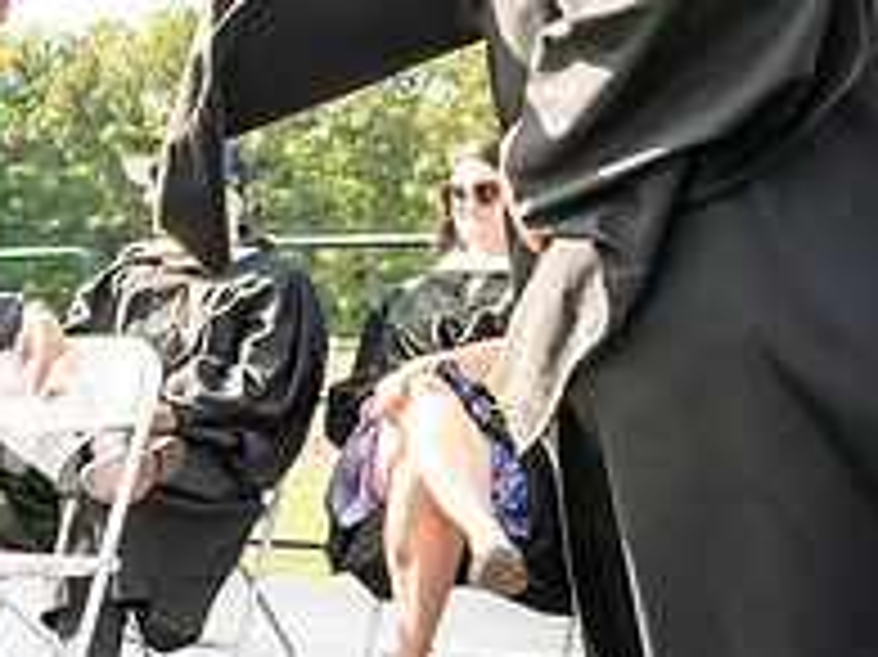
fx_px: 2155
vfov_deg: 17.3
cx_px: -151
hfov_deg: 21.5
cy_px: 256
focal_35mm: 85
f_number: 7.1
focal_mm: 17
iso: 200
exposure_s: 1/500
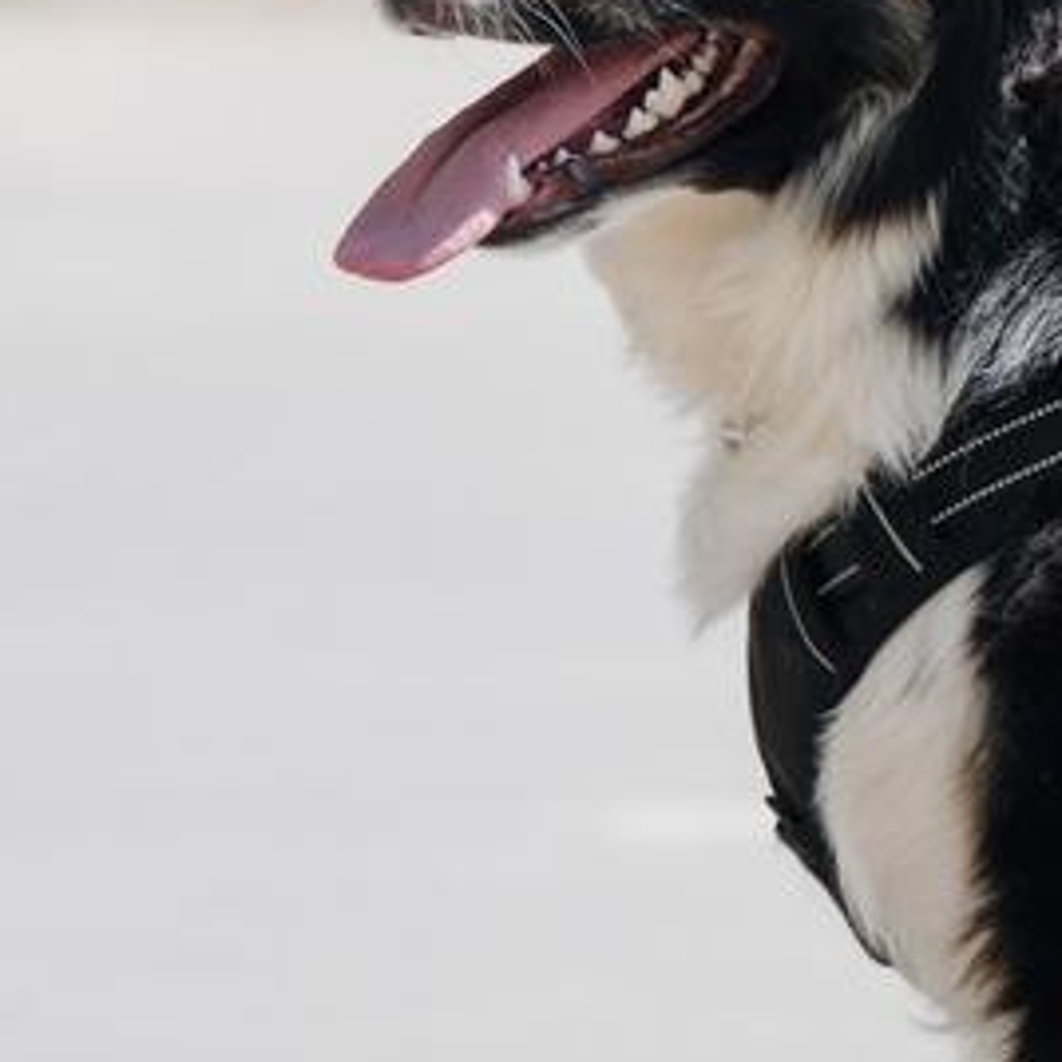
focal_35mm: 413
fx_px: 14335
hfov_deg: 4.2
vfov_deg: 4.2
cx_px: 1335
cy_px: 632
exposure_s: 1/2000
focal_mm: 130
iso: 200
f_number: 4
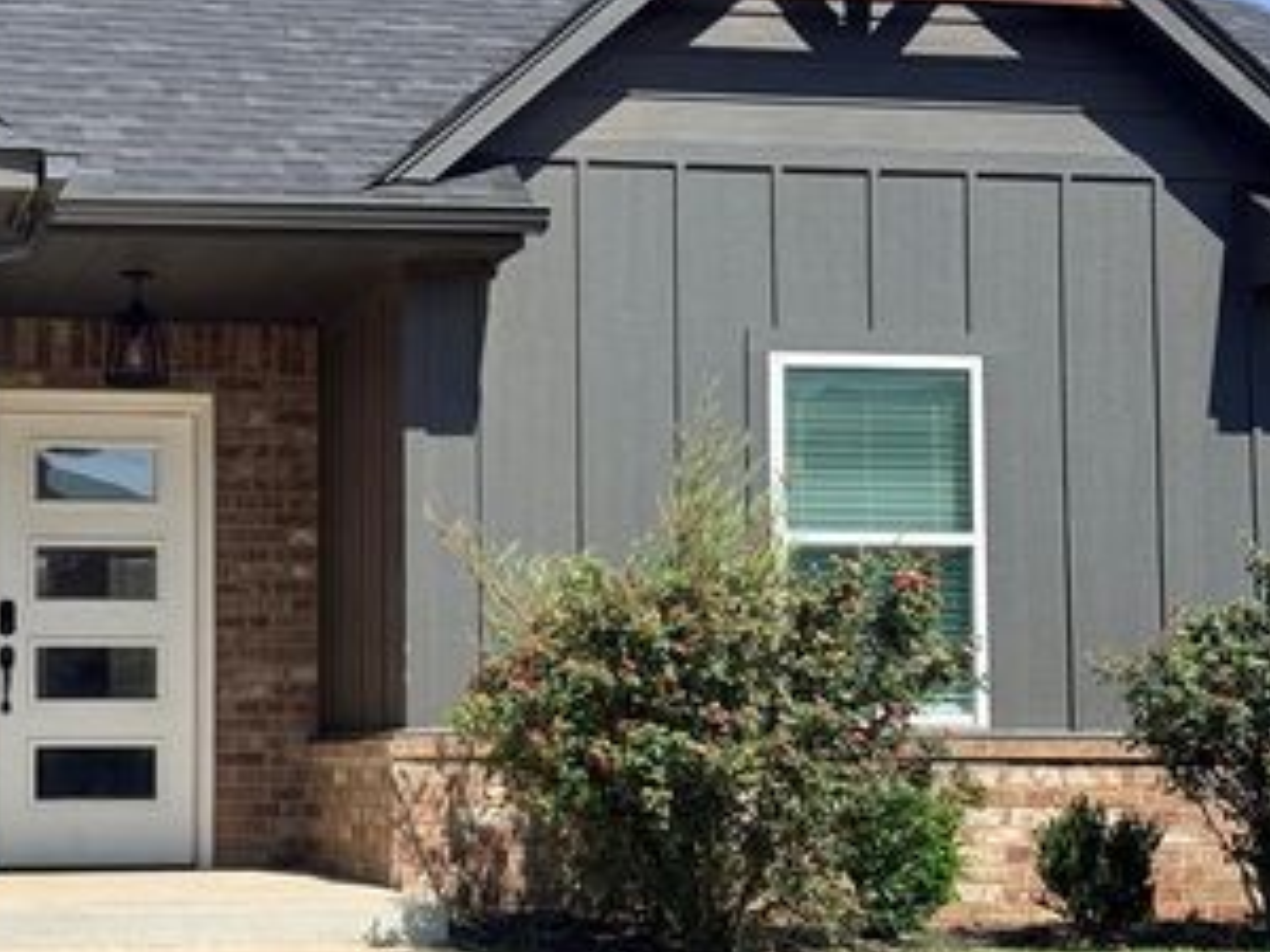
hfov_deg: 24.0
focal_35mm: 80
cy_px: 535
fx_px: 2935
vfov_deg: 18.4
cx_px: 258
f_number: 1.78
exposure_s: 1/6024
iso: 64
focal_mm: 6.76
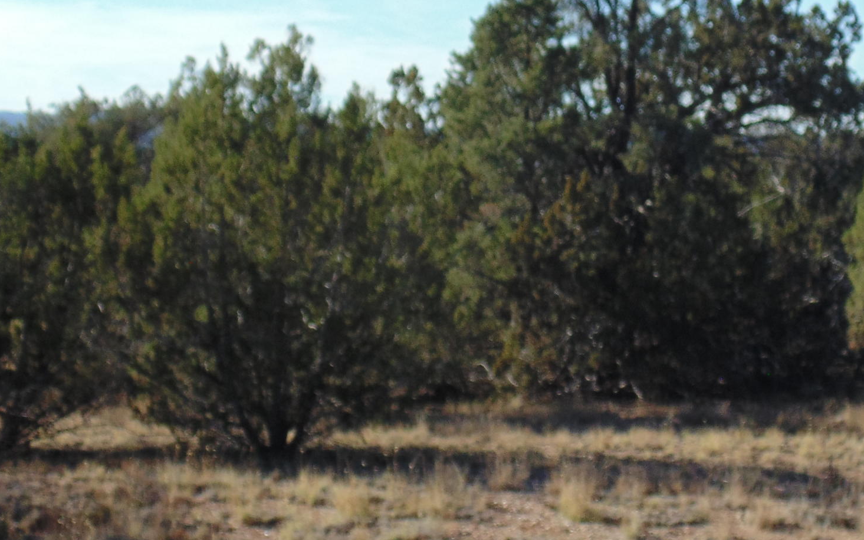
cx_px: 590
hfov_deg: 23.2
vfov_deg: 14.7
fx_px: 2096
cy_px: 177
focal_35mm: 89
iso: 80
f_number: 3.6
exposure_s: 1/500
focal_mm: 7.4
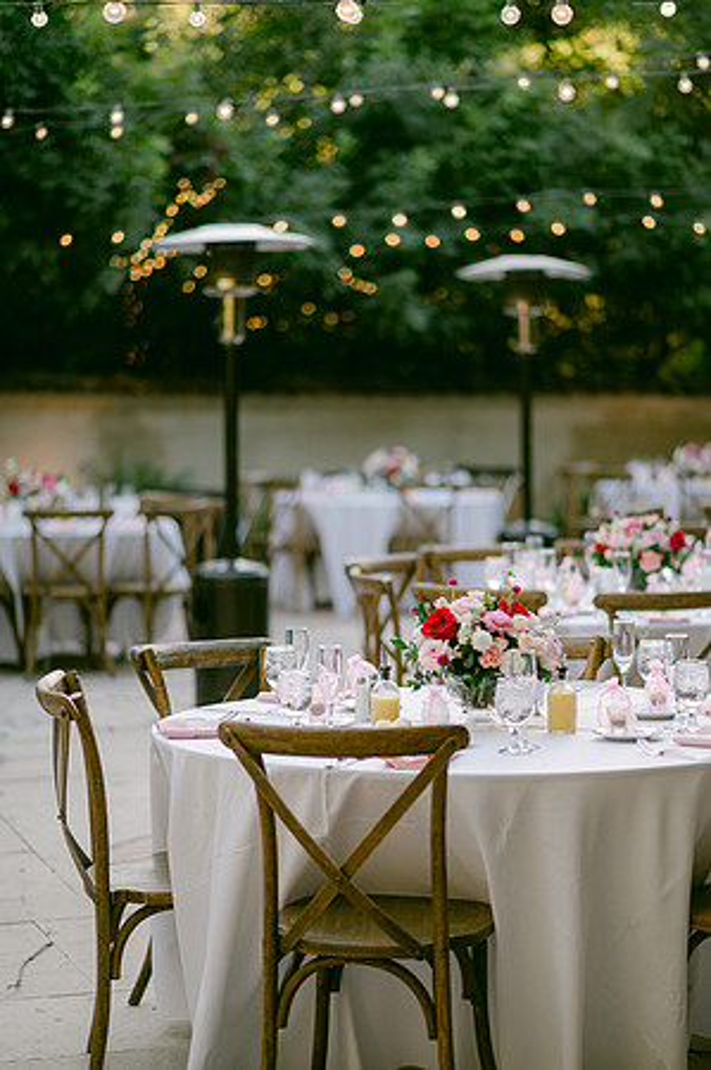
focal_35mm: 85
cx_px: 356
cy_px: 535
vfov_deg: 23.9
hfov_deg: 16.0
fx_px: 2524
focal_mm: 85
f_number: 1.8
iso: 400
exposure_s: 1/1250
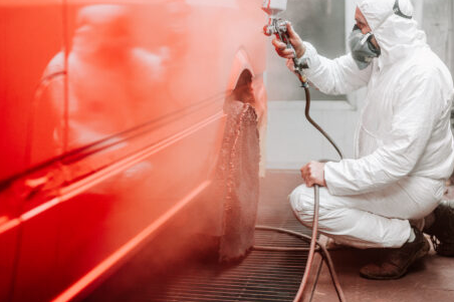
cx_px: 231
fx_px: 719
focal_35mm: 57
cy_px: 80
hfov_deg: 35.1
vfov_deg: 23.5
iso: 640
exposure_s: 1/320
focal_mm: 35
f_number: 1.7
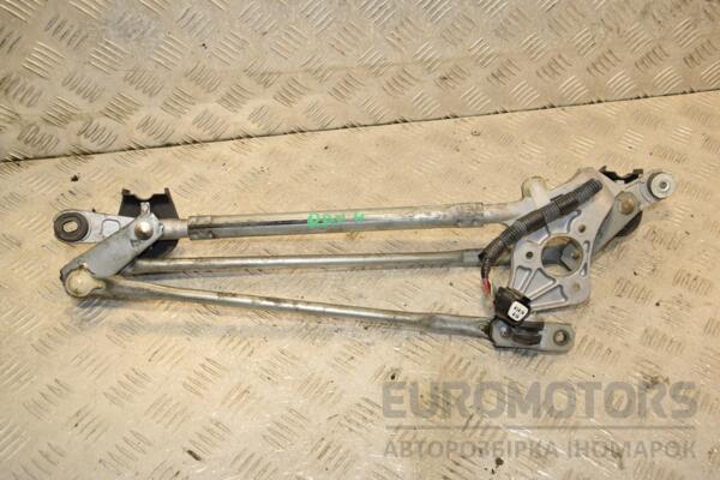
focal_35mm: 39
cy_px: 240
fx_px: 780
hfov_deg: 49.6
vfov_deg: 34.2
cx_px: 360
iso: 800
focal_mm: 26
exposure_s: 1/200
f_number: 7.1
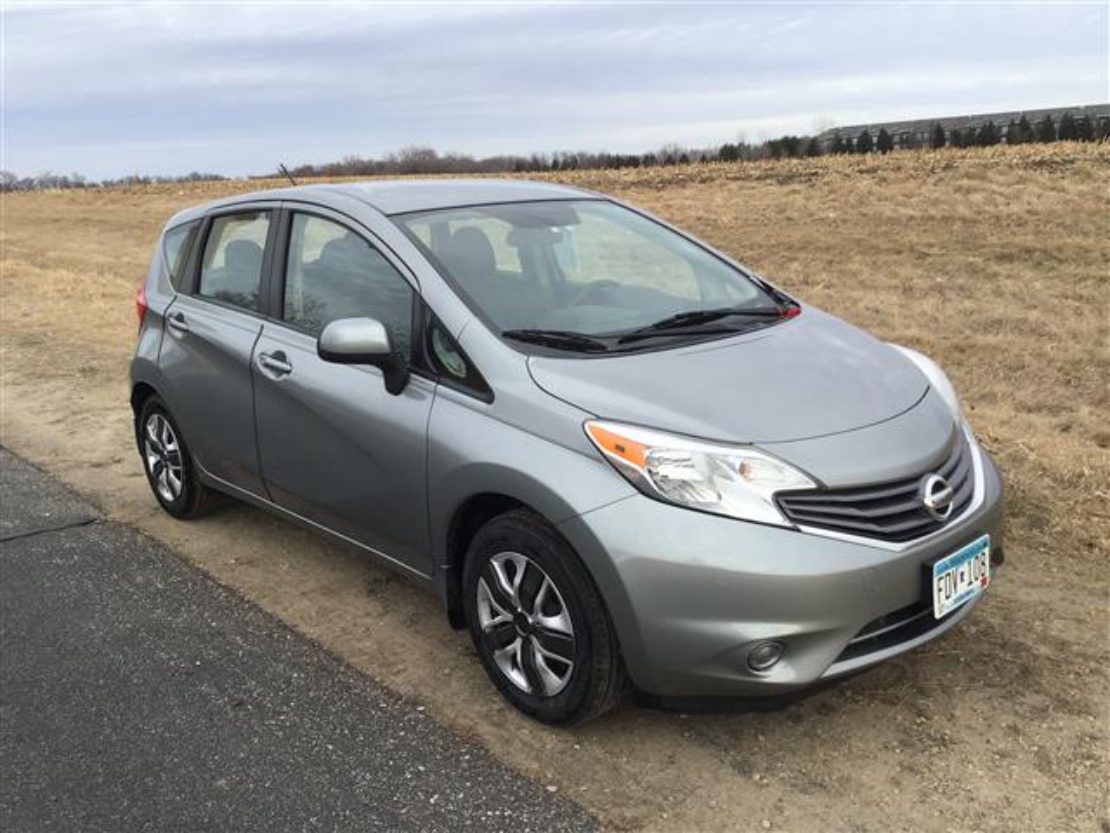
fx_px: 994
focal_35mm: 31
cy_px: 416
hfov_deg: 58.4
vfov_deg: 45.4
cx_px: 555
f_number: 2.4
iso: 25
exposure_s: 1/429
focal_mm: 3.3
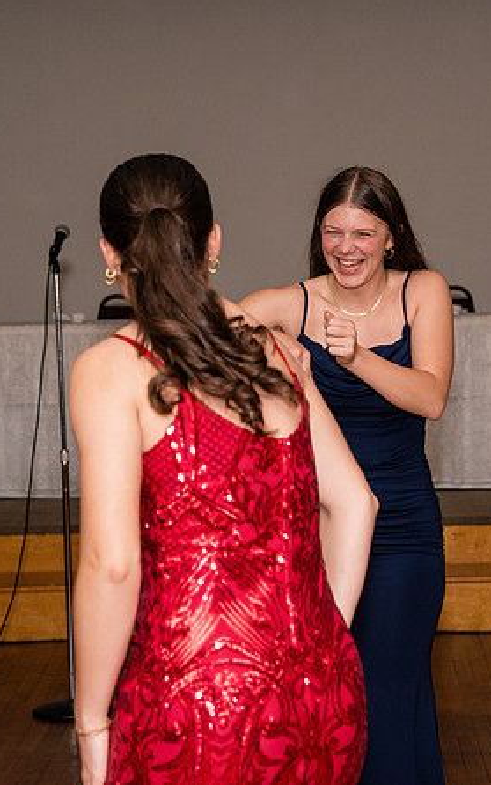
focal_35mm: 108
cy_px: 391
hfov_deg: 12.1
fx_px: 2311
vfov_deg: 19.3
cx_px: 322
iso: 400
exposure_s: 1/250
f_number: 5
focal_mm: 70
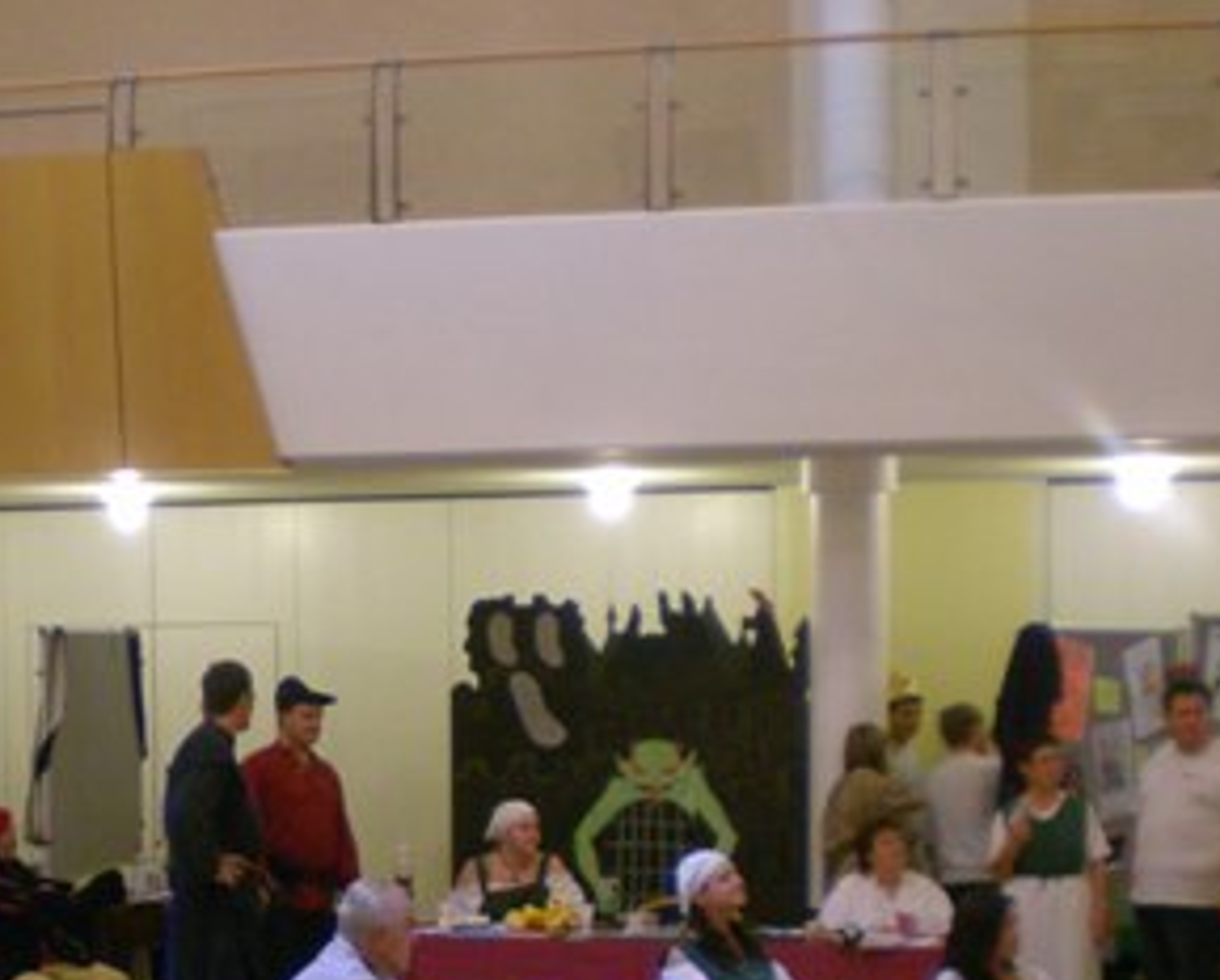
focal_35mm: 82
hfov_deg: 22.8
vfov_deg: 18.5
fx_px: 2965
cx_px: 203
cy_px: 841
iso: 200
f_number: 3.1
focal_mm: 6.3
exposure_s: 1/16.8
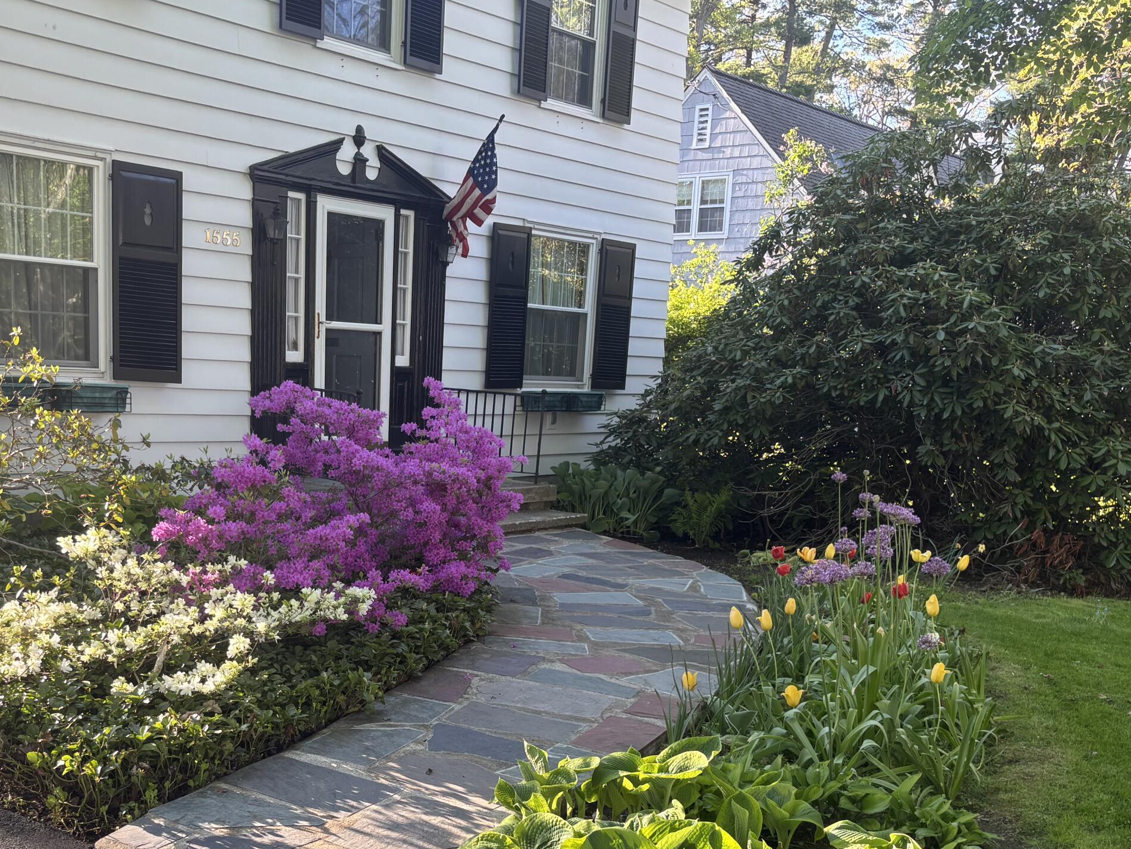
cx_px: 436
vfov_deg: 34.3
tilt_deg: -12.9
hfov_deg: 45.4
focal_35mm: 41
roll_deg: -3.9
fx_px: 1340
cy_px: 656
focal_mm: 5.96
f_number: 1.6
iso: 32
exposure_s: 1/129
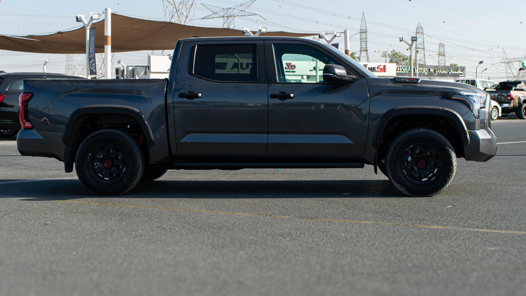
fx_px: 775
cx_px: 256
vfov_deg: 21.6
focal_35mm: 56
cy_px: 126
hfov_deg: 37.5
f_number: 9
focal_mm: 27
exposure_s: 1/320
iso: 200
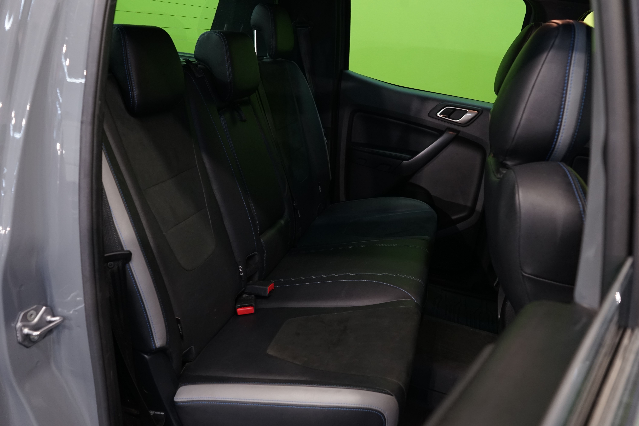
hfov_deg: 65.5
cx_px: 320
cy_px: 213
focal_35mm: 28
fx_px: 497
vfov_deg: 46.4
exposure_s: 1/30
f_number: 5.6
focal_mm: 28
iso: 1250
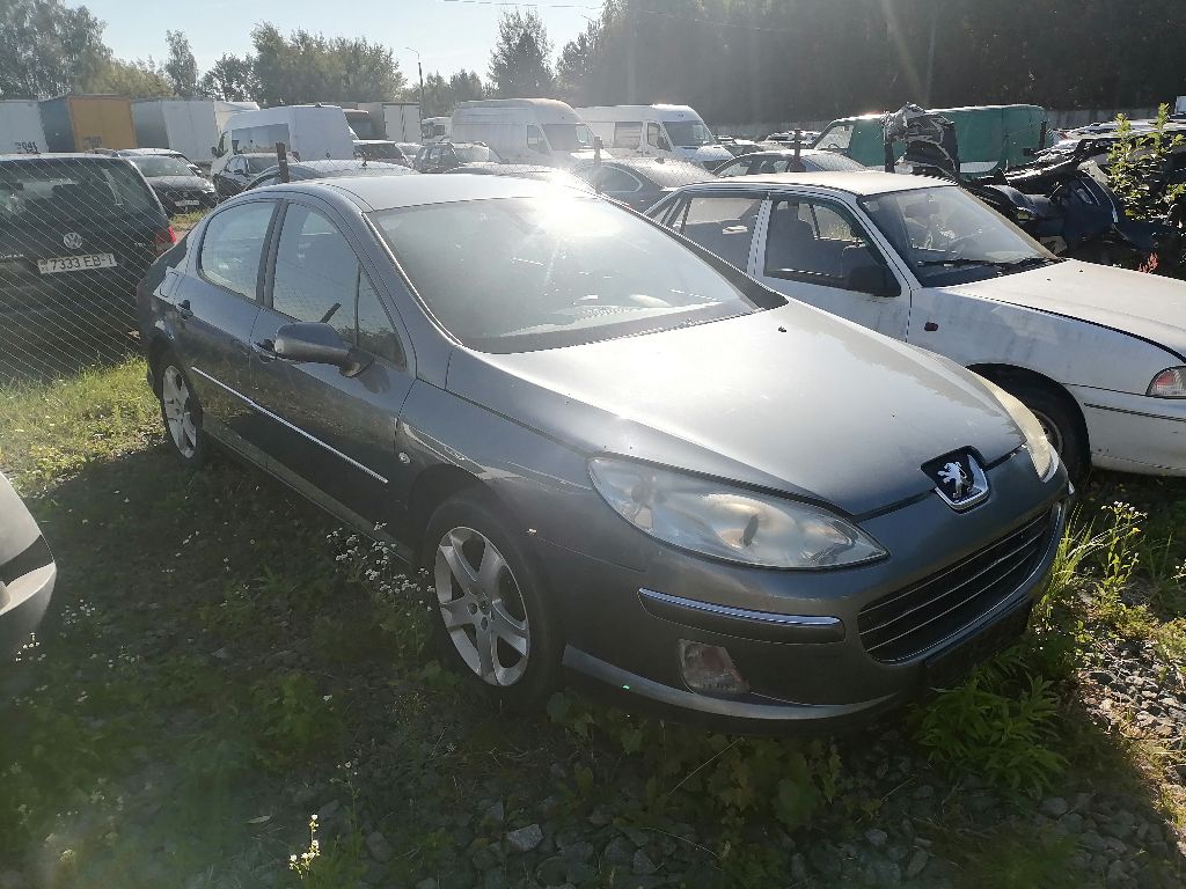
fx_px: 891
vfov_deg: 53.1
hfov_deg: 67.3
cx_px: 593
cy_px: 444
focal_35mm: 26
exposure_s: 1/1678
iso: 50
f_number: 1.8
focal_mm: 4.25
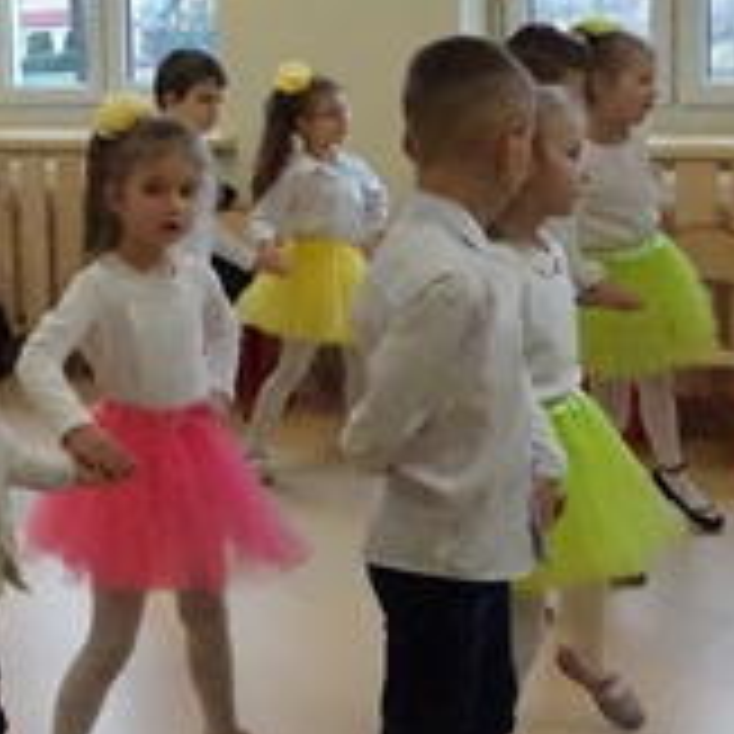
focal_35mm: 75
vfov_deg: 23.0
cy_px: 245
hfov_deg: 22.4
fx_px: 1799
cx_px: 45
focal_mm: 16
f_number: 8
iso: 12800
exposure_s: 1/1000
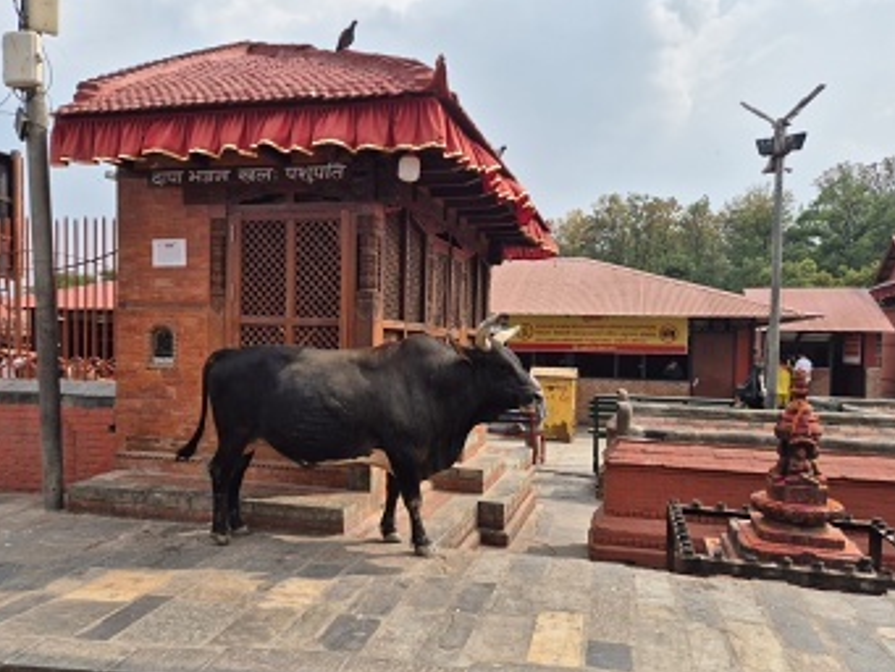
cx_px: 446
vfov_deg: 51.3
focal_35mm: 27
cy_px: 370
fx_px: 698
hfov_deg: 65.3
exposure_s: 1/2064
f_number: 1.8
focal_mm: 5.4
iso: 25
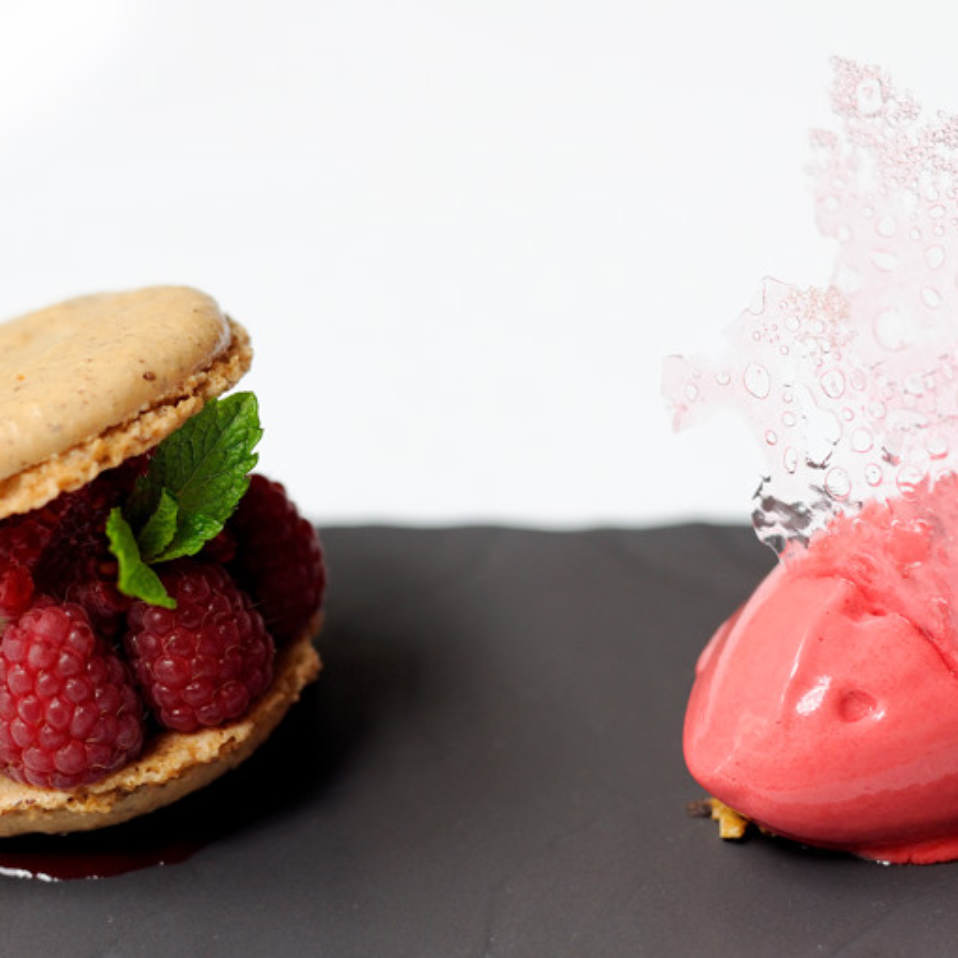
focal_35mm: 64
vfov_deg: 26.9
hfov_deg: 26.7
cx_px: 321
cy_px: 479
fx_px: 2004
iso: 640
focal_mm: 50
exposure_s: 1/400
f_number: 3.5
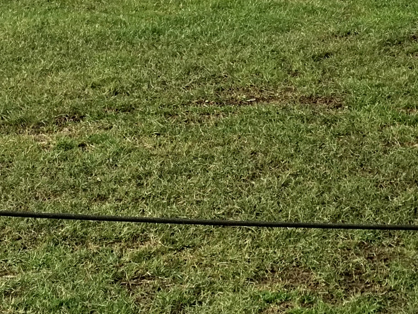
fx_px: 1630
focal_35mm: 135
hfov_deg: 14.6
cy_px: -108
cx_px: 189
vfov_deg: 10.7
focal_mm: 4.12
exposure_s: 1/456
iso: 100
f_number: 2
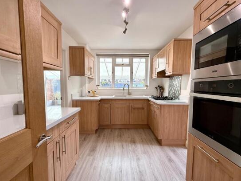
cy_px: 93
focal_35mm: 15
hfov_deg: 98.2
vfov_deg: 81.7
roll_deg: -0.6
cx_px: 122
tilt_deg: -3.9
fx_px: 104
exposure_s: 1/100
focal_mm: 2.22
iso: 125
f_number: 2.2
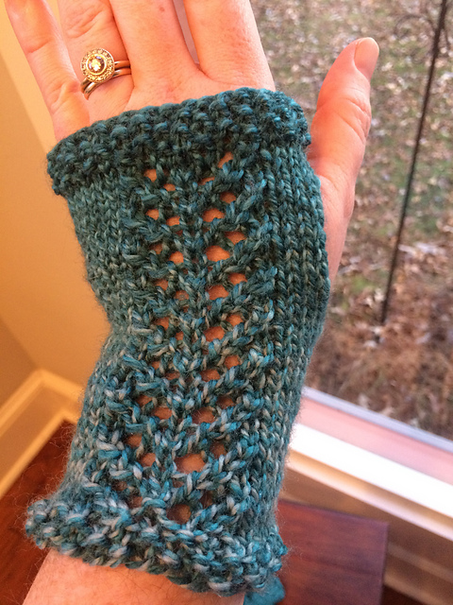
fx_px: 506
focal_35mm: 29
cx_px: 226
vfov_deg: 61.7
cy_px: 302
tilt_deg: -49.4
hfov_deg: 48.2
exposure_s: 1/30
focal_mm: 4.15
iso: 200
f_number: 2.2
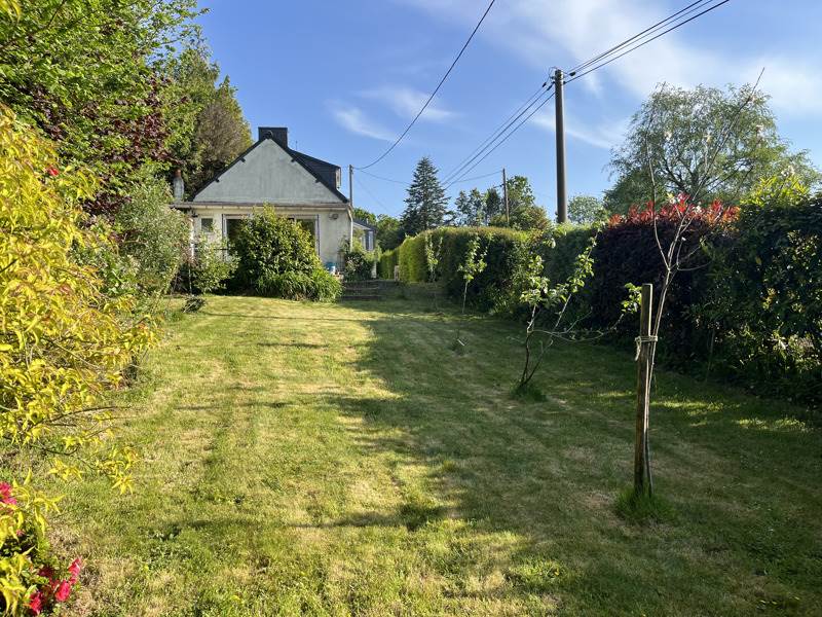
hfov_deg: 67.3
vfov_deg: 53.1
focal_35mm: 26
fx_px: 617
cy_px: 308
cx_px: 411
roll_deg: +1.1
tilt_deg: -0.4
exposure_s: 1/1580
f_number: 1.6
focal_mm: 5.1
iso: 50
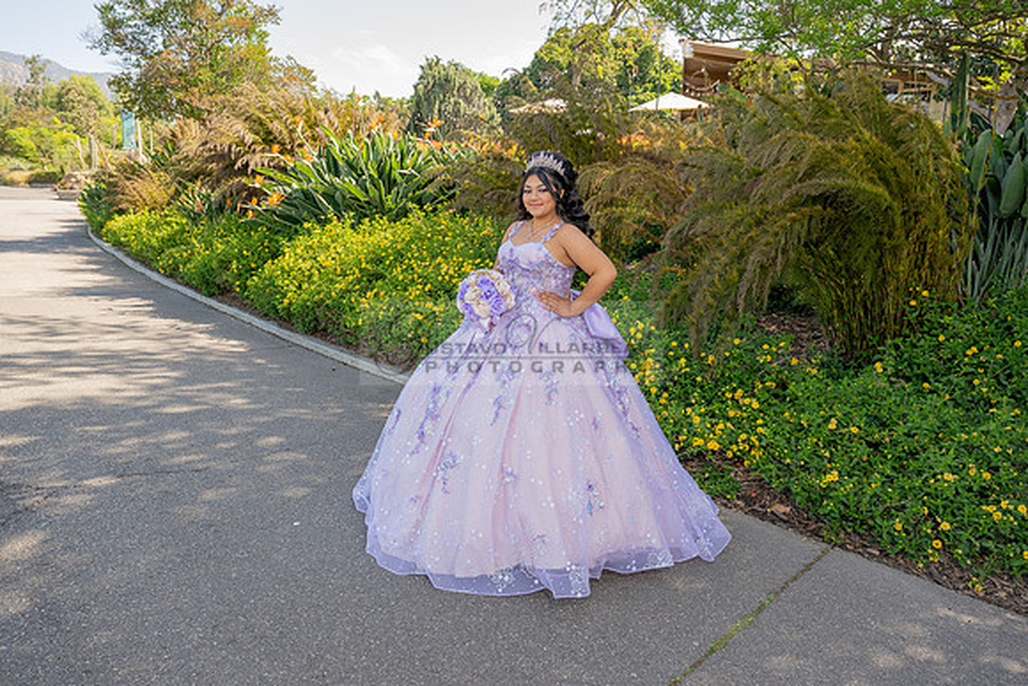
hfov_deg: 70.4
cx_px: 514
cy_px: 343
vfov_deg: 50.4
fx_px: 728
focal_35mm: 26
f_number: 5
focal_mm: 25.5
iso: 200
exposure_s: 1/200
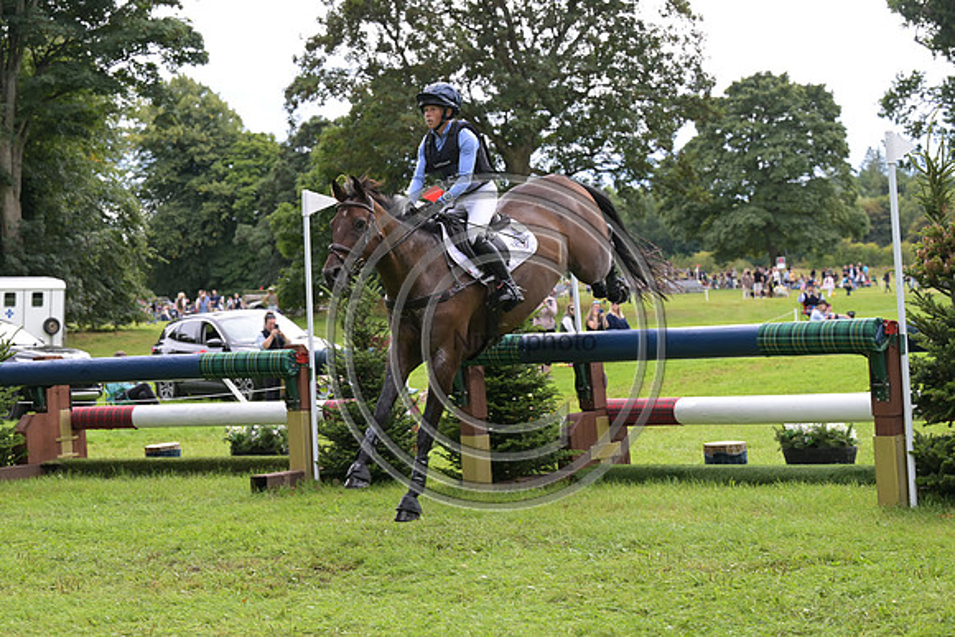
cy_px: 318
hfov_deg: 24.8
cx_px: 478
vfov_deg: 16.7
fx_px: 2176
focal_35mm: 82
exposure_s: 1/1250
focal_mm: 82
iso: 1250
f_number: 5.6
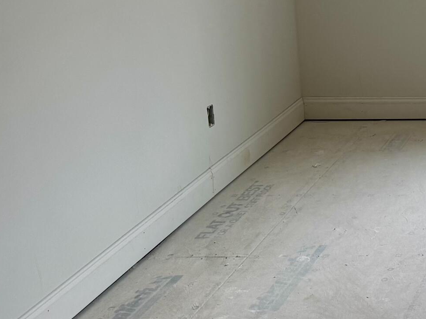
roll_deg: +0.3
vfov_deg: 19.5
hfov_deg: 22.0
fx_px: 911
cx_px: 631
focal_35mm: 74
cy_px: 28
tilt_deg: -12.7
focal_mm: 6.76
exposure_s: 1/129
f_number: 1.78
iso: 100
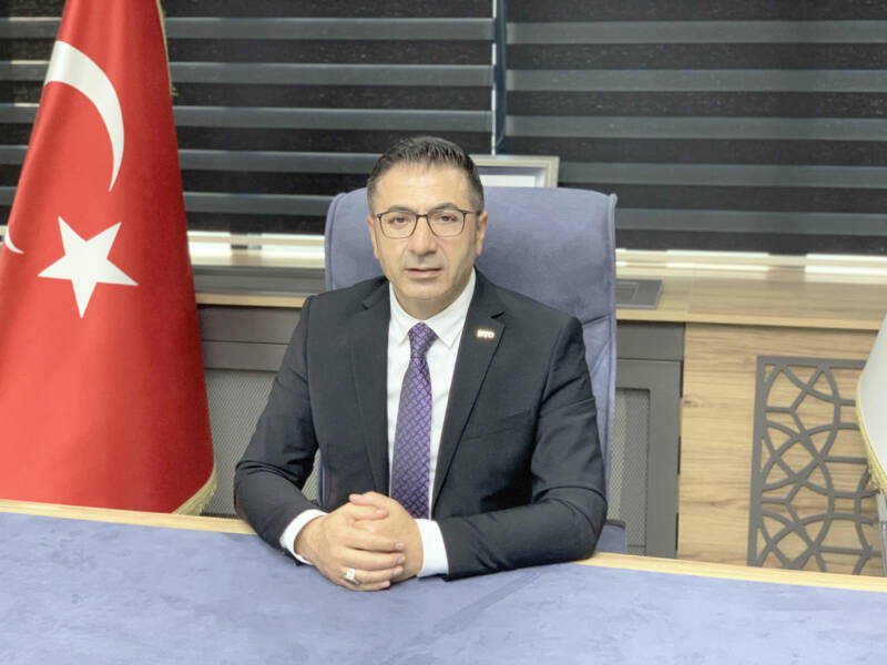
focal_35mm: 52
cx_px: 444
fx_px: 1332
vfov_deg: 28.0
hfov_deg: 36.8
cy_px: 332
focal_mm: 6
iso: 200
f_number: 2.4
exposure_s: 1/60
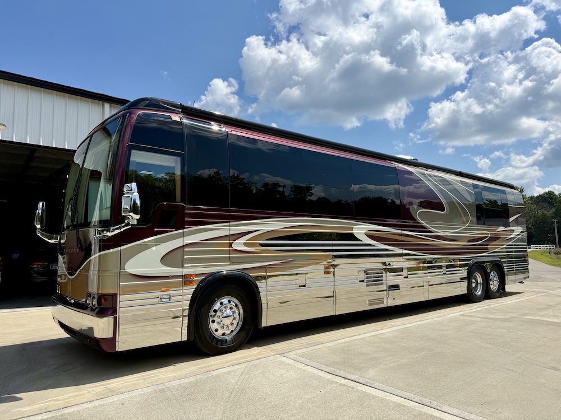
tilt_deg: +6.7
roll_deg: +0.9
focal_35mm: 24
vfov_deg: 56.8
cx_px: 280
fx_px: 389
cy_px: 210
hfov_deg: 71.6
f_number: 1.78
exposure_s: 1/7353
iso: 80
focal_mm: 6.76
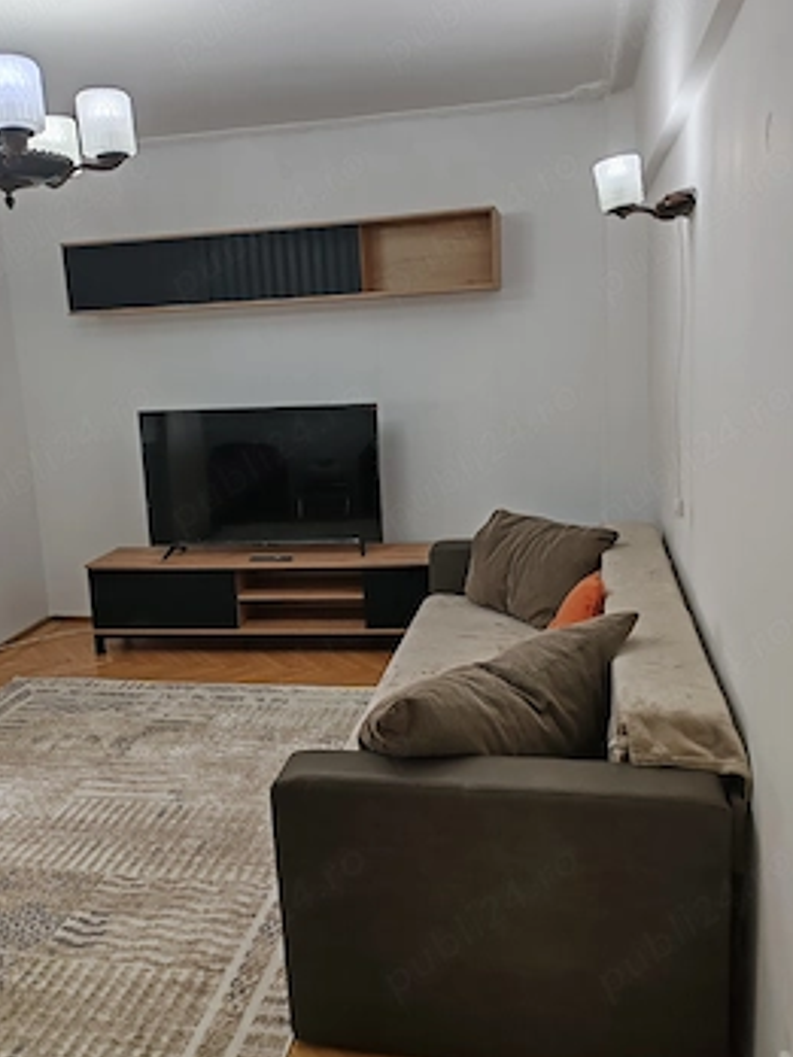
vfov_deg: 58.3
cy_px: 507
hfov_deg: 45.4
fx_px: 947
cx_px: 374
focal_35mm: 31
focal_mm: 6.12
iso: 160
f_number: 1.9
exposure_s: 1/100
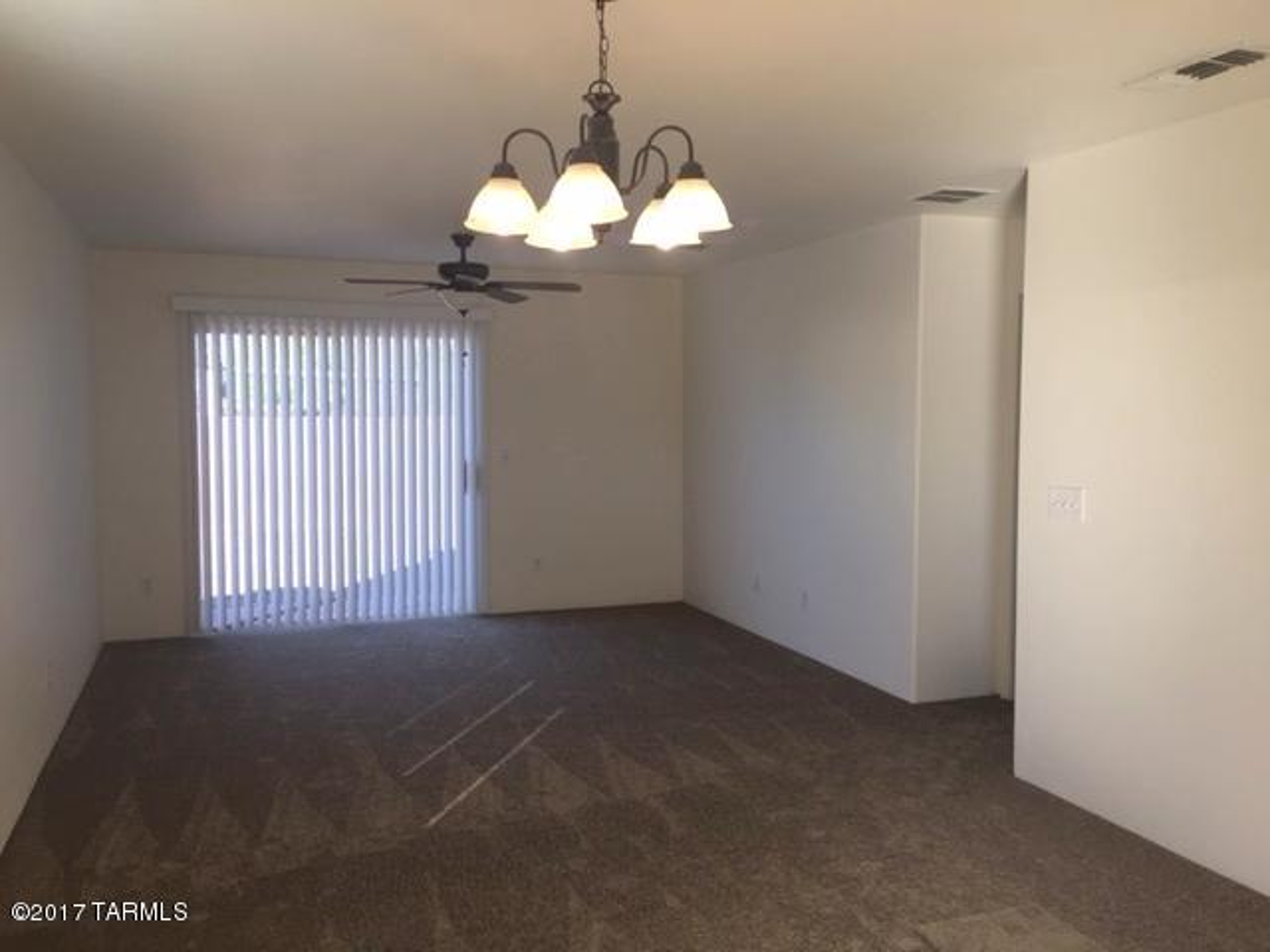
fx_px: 1064
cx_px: 635
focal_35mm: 29
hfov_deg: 61.7
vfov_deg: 48.2
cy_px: 476
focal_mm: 4.15
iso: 25
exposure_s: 1/120
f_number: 2.2
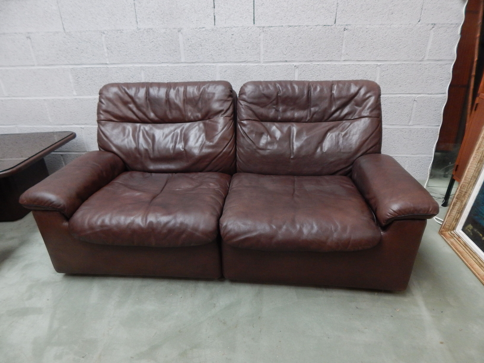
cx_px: 242
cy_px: 182
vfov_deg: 61.1
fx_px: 308
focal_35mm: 22
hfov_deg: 76.4
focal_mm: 4
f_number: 3
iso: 400
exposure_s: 1/15
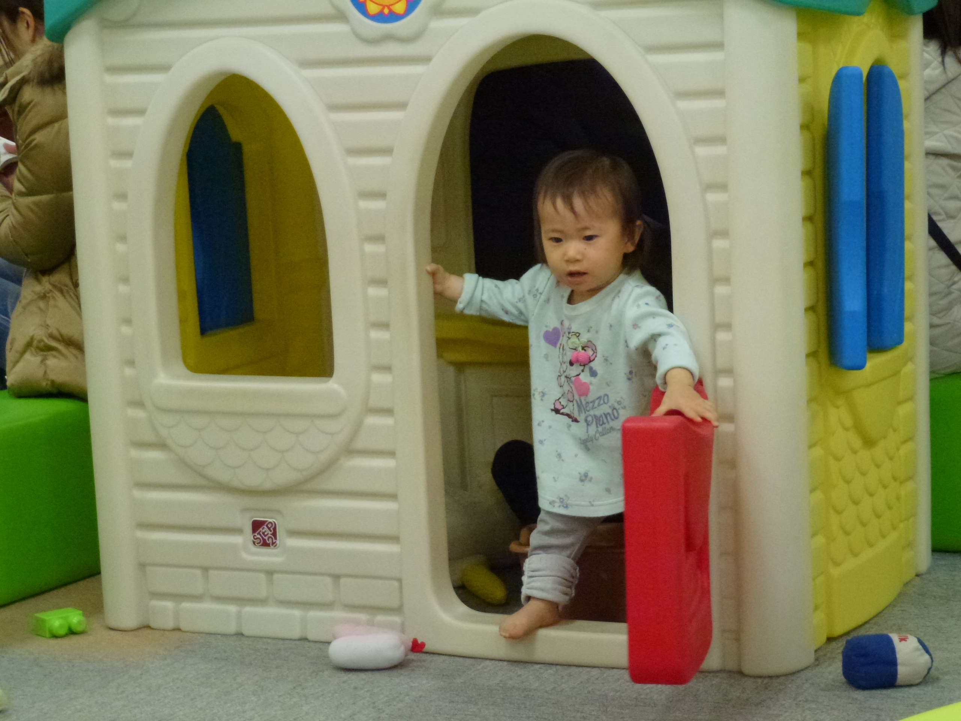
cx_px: 480
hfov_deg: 22.0
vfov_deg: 16.6
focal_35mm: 89
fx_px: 2471
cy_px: 360
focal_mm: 16
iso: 640
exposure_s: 1/60
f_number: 4.9
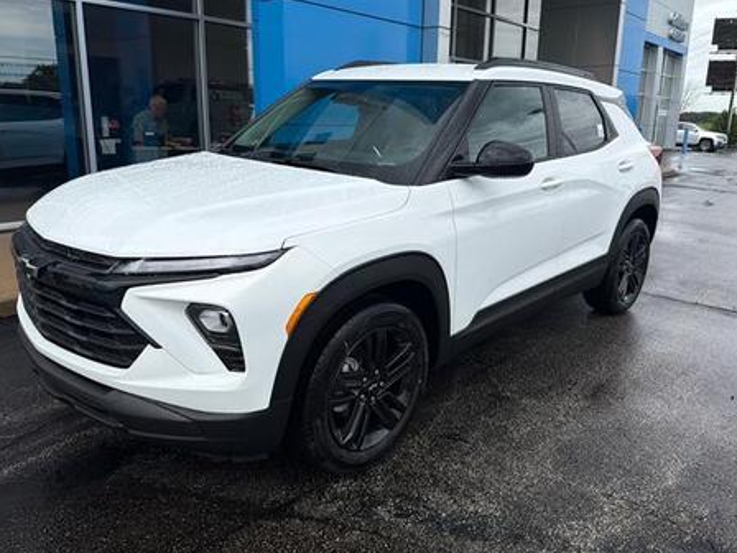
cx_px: 373
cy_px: 257
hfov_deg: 65.3
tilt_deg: -12.5
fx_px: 575
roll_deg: -0.5
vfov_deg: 51.3
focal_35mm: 27
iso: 80
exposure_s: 1/5714
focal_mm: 6.76
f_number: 1.78
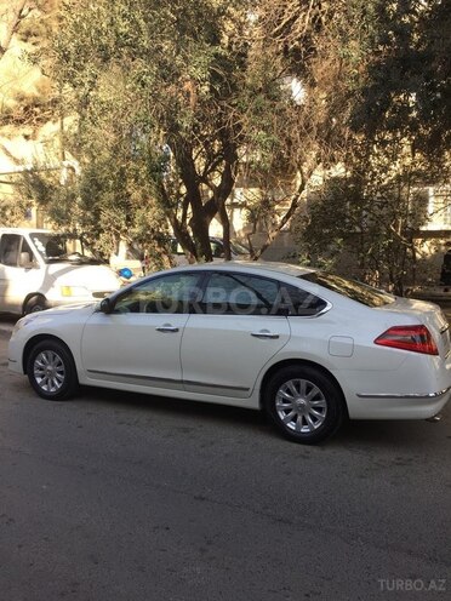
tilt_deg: -4.7
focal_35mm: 29
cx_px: 226
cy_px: 300
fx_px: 504
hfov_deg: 48.2
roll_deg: +0.0
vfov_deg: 61.7
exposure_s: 1/373
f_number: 2.2
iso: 32
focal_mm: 4.15
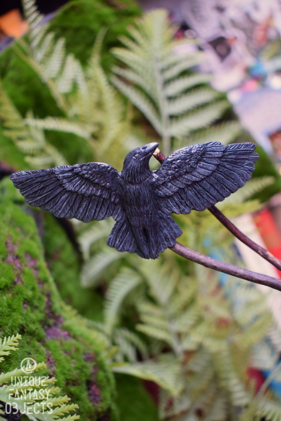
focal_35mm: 44
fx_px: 509
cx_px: 140
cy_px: 210
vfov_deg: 45.0
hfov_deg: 30.8
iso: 1000
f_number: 4.2
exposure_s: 1/60
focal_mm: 29
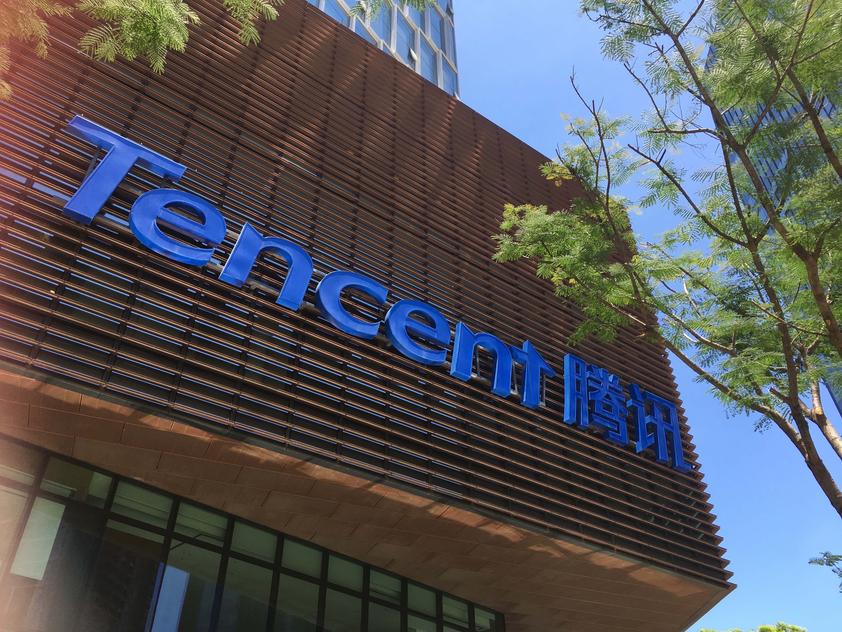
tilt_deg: +39.8
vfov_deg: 48.2
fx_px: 705
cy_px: 316
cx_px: 421
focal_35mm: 29
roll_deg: +1.4
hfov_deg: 61.7
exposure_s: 1/481
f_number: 2.2
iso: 25
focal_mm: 4.15
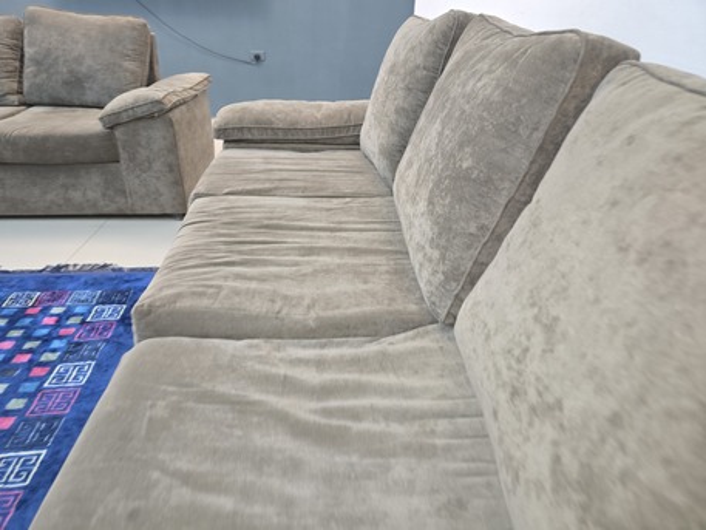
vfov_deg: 58.9
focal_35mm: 23
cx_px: 353
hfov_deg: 73.9
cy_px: 265
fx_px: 469
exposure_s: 1/12
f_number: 1.7
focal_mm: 6.3
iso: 320
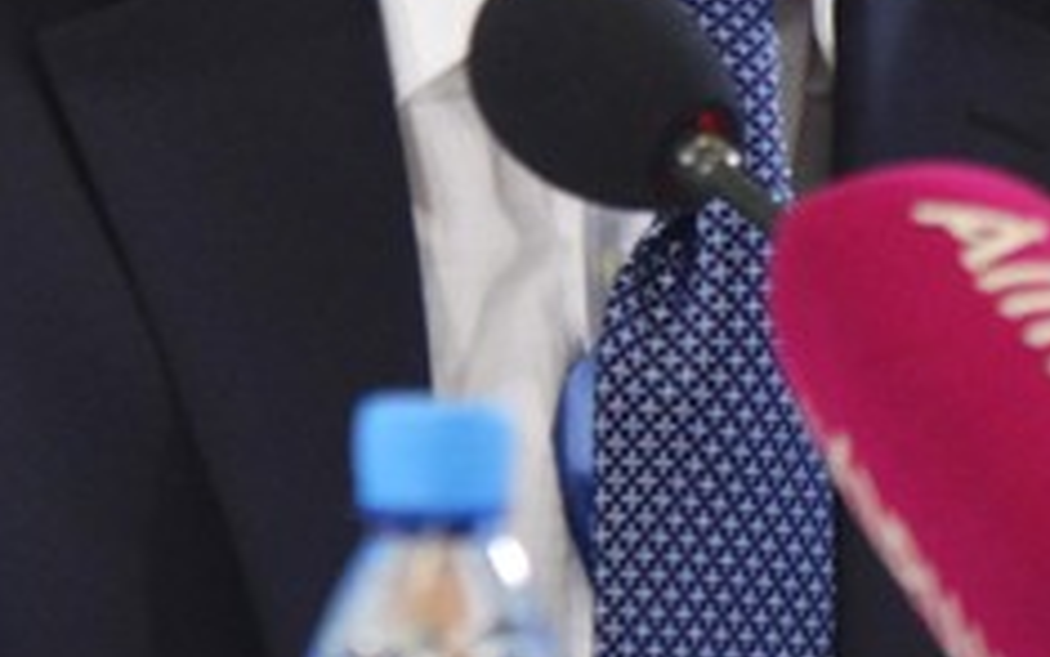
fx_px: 25446
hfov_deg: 2.4
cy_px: -112
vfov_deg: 1.5
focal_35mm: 889
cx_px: 844
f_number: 3.2
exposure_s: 1/160
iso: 1600
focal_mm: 200
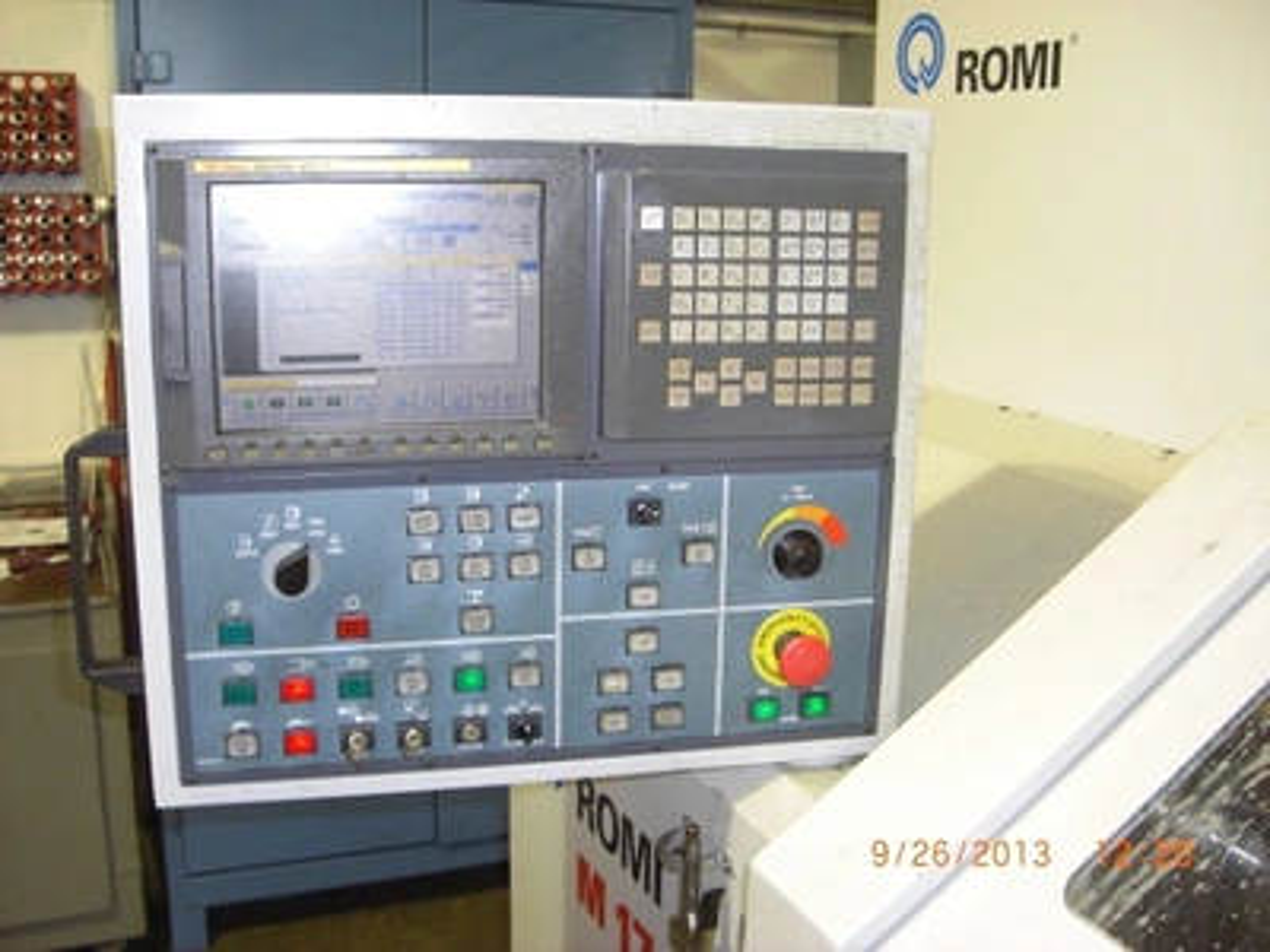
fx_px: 1394
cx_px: 635
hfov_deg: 49.0
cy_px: 476
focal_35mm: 38
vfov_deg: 37.7
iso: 200
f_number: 2.7
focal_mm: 6.2
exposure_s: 1/60
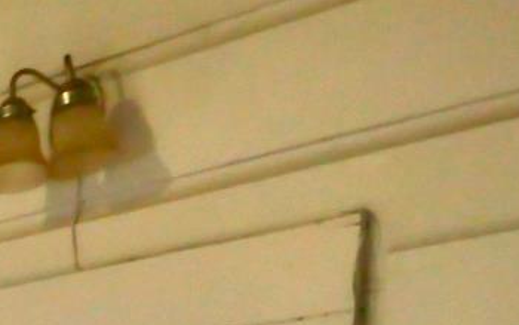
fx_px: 1542
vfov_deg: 10.6
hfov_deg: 15.0
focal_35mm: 109
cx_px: -561
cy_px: 738
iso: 1600
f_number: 16
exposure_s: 1/15
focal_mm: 10.9
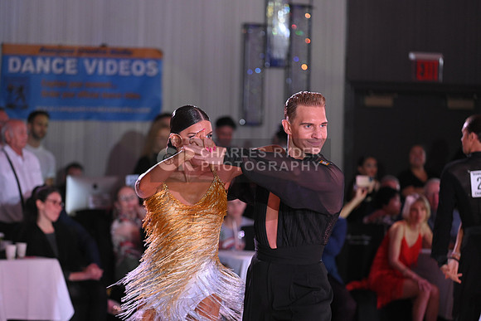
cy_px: 160
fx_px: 2138
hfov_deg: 12.8
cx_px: 240
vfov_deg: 8.6
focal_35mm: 160
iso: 1600
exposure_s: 1/200
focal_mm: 160
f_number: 4.5
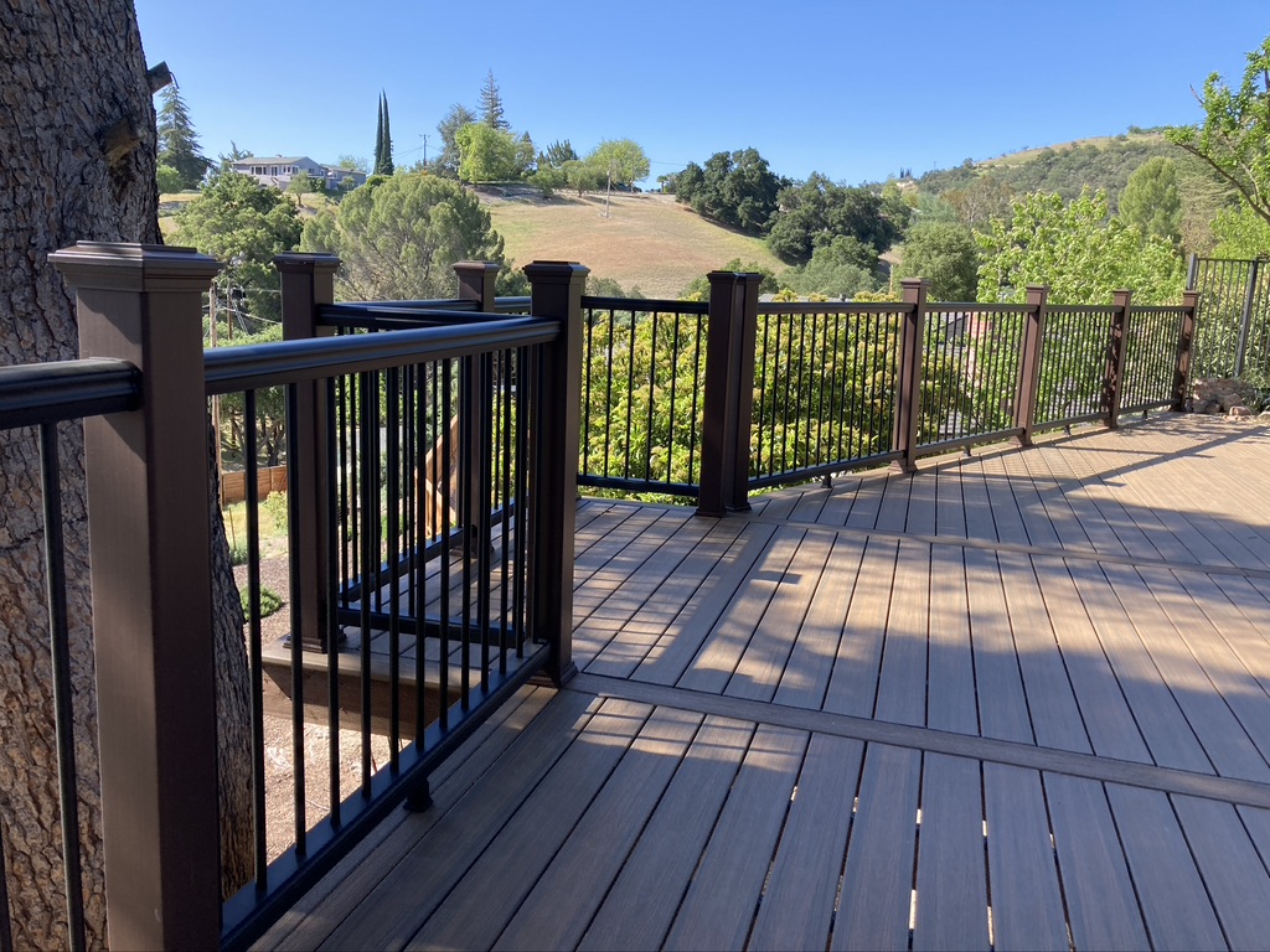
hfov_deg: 63.4
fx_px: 1027
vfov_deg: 49.7
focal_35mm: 28
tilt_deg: -10.7
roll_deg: -3.3
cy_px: 476
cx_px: 635
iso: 20
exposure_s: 1/496
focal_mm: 3.99
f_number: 1.8
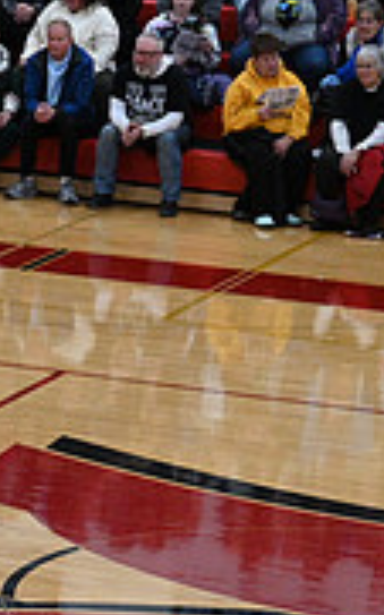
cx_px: -571
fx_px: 4206
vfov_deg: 8.4
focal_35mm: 251
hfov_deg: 5.1
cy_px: 396
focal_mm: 77
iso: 4000
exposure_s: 1/400
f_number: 4
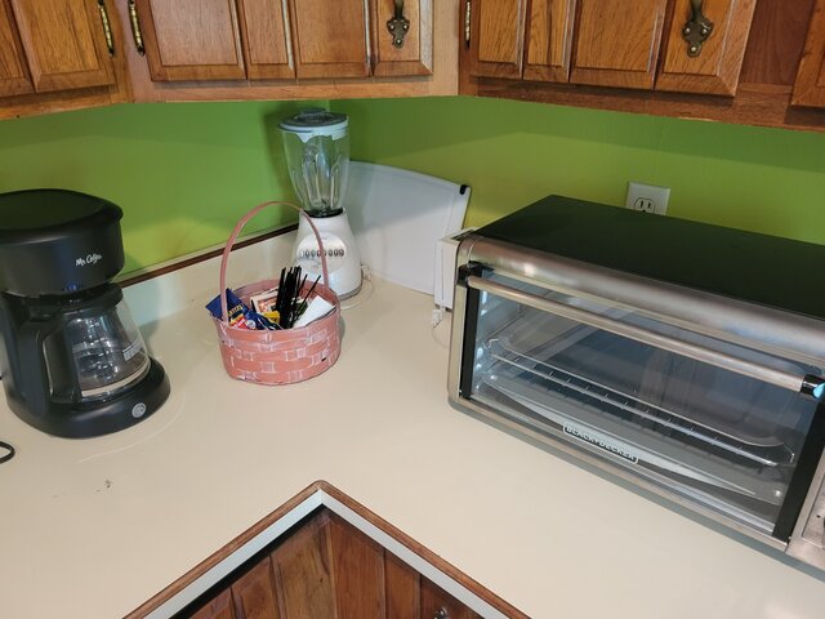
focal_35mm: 26
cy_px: 310
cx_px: 412
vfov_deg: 53.1
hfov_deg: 67.3
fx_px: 620
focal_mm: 5.4
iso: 320
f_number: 1.8
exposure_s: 1/40
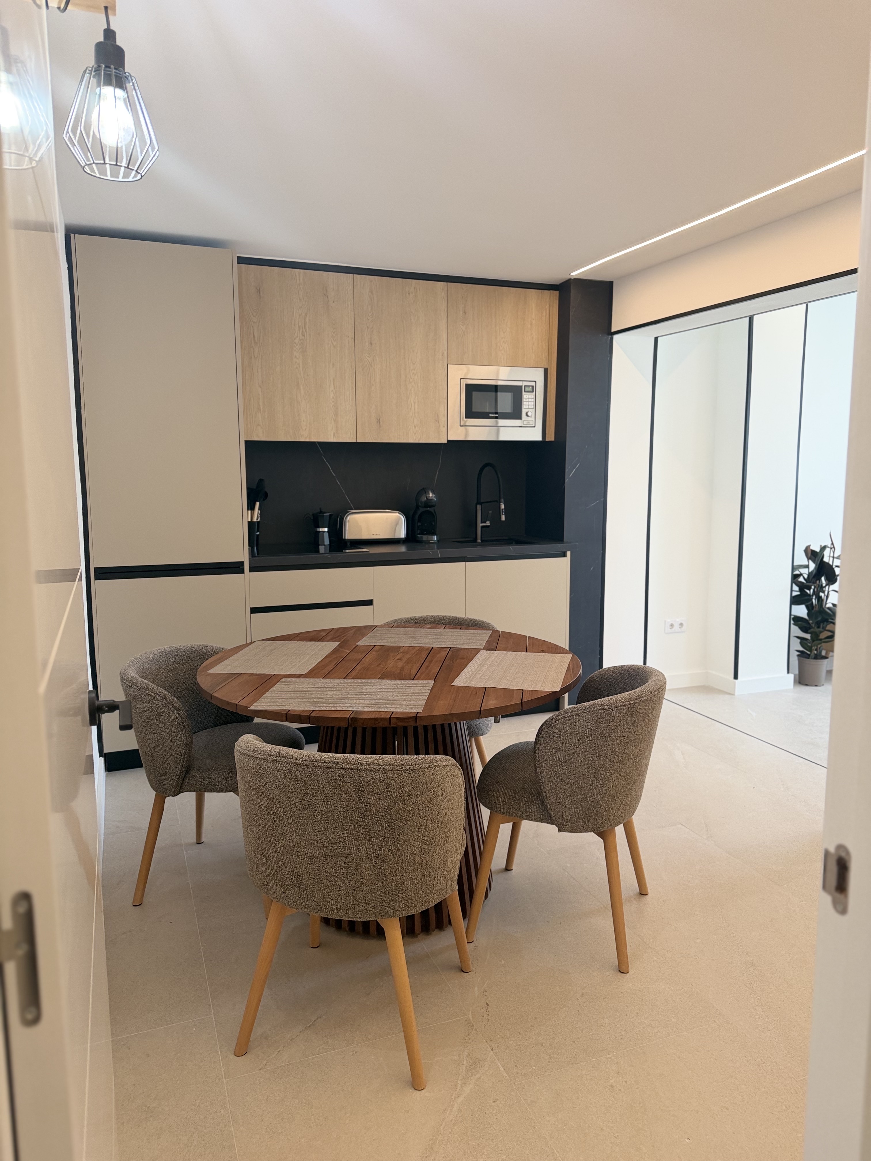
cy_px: 580
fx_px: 805
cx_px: 436
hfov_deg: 56.8
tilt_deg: -7.1
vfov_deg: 71.6
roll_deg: -0.6
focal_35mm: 24
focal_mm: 6.76
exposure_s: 1/100
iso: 200
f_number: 1.78
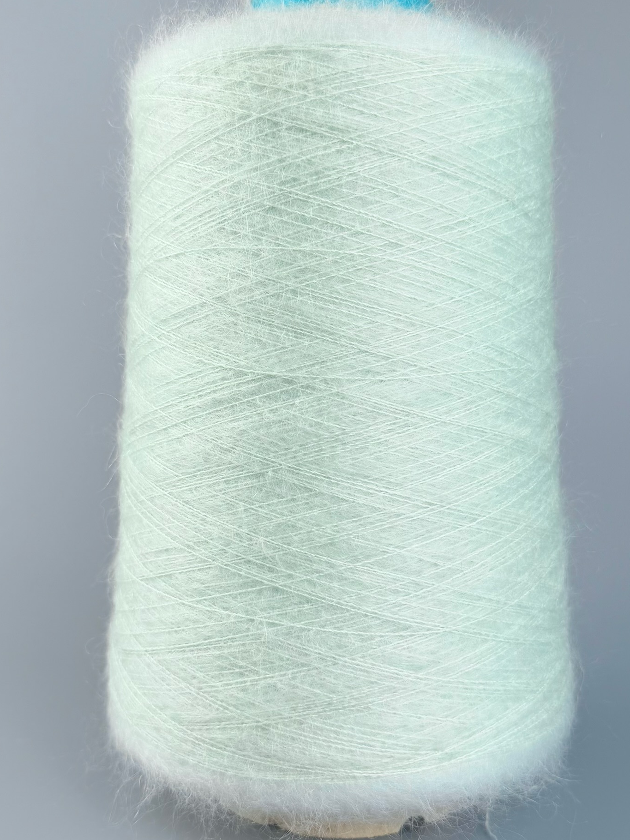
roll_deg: +0.1
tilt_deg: -5.0
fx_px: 655
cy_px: 378
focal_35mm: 27
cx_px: 334
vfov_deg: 65.2
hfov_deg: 51.3
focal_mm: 6.76
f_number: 1.78
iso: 80
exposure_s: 1/920
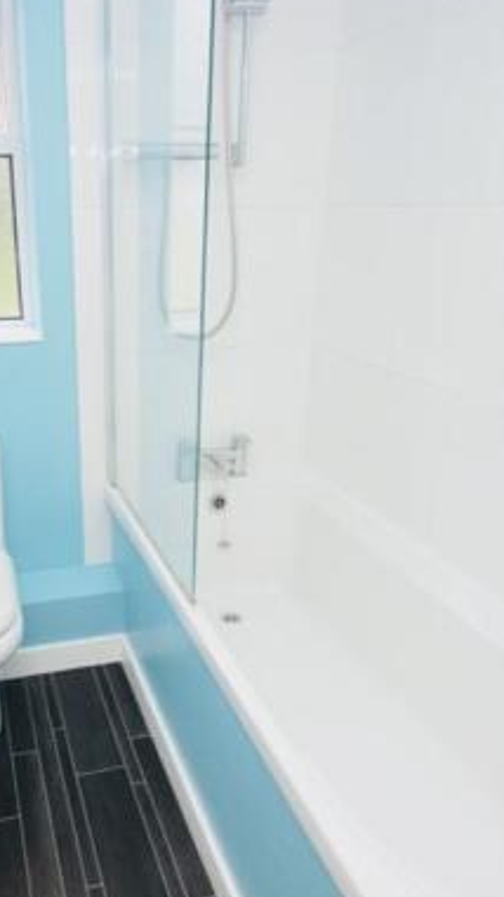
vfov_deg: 69.8
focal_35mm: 27
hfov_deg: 41.8
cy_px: 486
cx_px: 140
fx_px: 642
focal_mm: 10
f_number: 4
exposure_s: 1/160
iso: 800
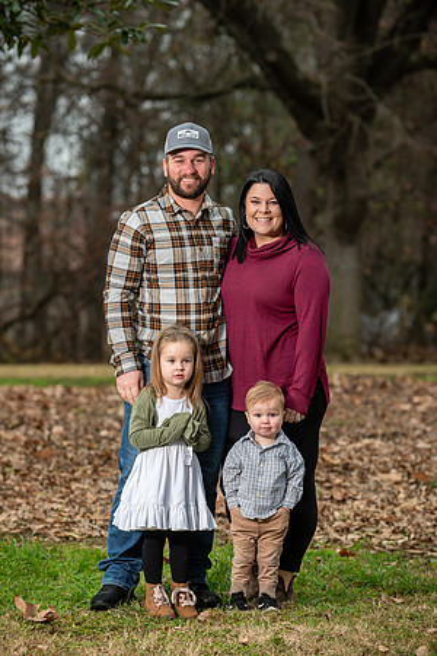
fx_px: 2549
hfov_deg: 9.8
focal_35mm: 140
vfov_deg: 14.7
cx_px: 218
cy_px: 328
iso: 200
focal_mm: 140
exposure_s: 1/125
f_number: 4
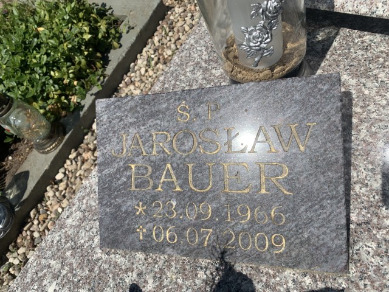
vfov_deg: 53.1
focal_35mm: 26
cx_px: 194
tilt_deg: -50.9
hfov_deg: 67.3
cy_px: 146
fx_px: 292
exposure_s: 1/4274
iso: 25
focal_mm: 4.25
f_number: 1.8
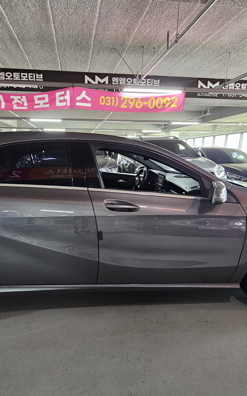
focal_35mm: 19
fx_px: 205
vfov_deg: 88.0
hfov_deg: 61.7
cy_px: 200
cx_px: 100
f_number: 2.2
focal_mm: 2.2
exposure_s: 1/30
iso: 320
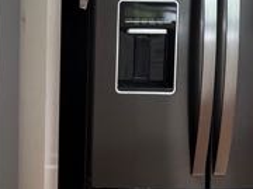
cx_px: -37
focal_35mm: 65
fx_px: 475
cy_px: -38
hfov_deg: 27.0
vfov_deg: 21.0
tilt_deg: -3.1
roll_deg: +0.1
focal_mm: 2.22
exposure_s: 1/120
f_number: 2.2
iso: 320
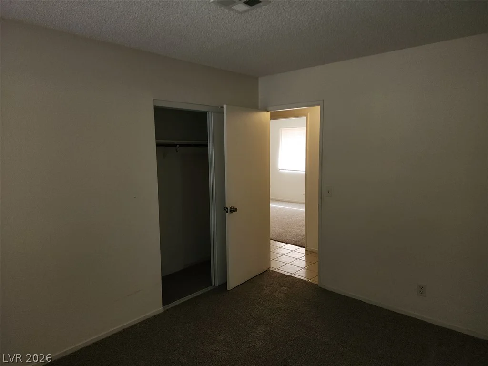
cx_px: 244
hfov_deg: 73.9
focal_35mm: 23
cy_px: 183
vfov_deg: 58.9
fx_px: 324
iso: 125
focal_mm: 6.4
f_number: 1.8
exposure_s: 1/24
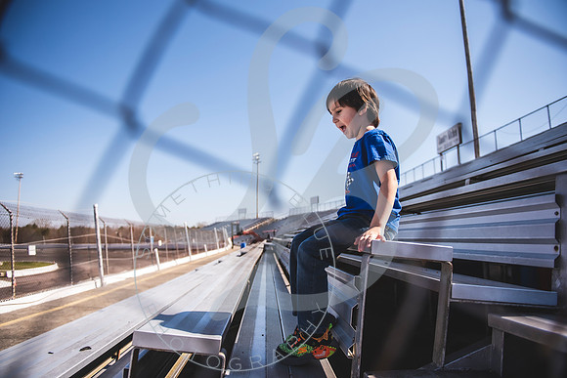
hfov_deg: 73.7
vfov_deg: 53.2
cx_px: 284
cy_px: 189
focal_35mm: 24
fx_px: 378
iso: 100
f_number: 2.8
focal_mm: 24
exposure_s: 1/1600
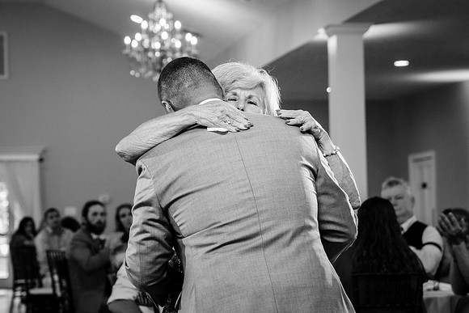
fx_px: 1381
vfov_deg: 12.9
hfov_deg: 19.2
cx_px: 167
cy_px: 160
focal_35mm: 106
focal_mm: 70
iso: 2000
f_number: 4
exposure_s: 1/250
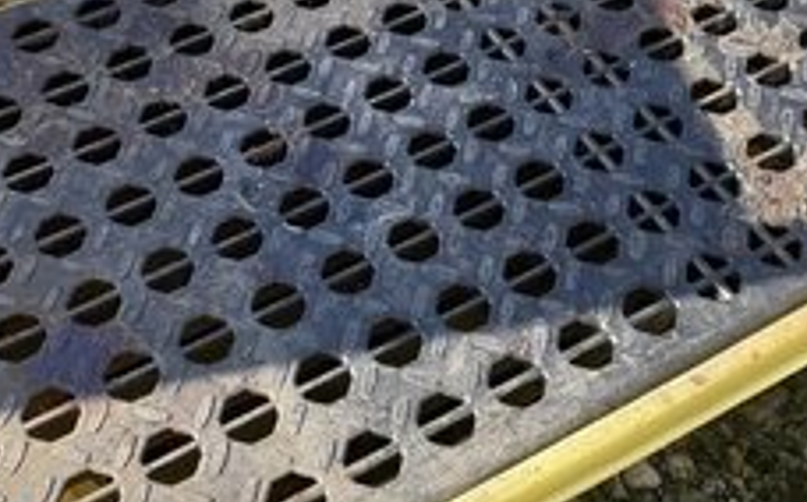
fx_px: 1186
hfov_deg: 37.4
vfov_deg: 23.8
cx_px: 322
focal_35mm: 54
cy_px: 166
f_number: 1.8
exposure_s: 1/534
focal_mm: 3
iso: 25
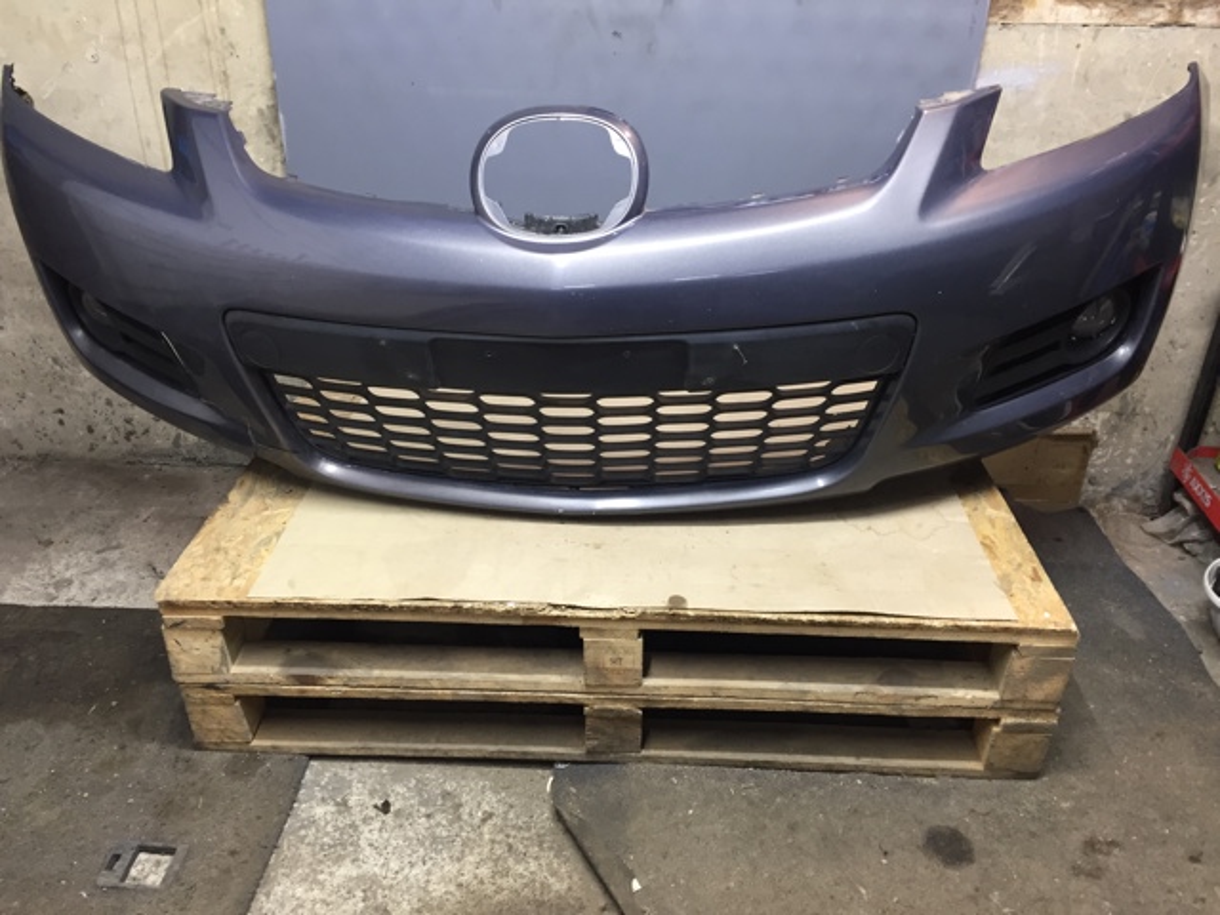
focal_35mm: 29
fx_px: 1022
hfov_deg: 61.7
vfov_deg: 48.2
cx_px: 610
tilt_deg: -28.6
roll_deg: -1.7
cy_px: 458
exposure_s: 1/33
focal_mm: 4.15
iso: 80
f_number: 2.2
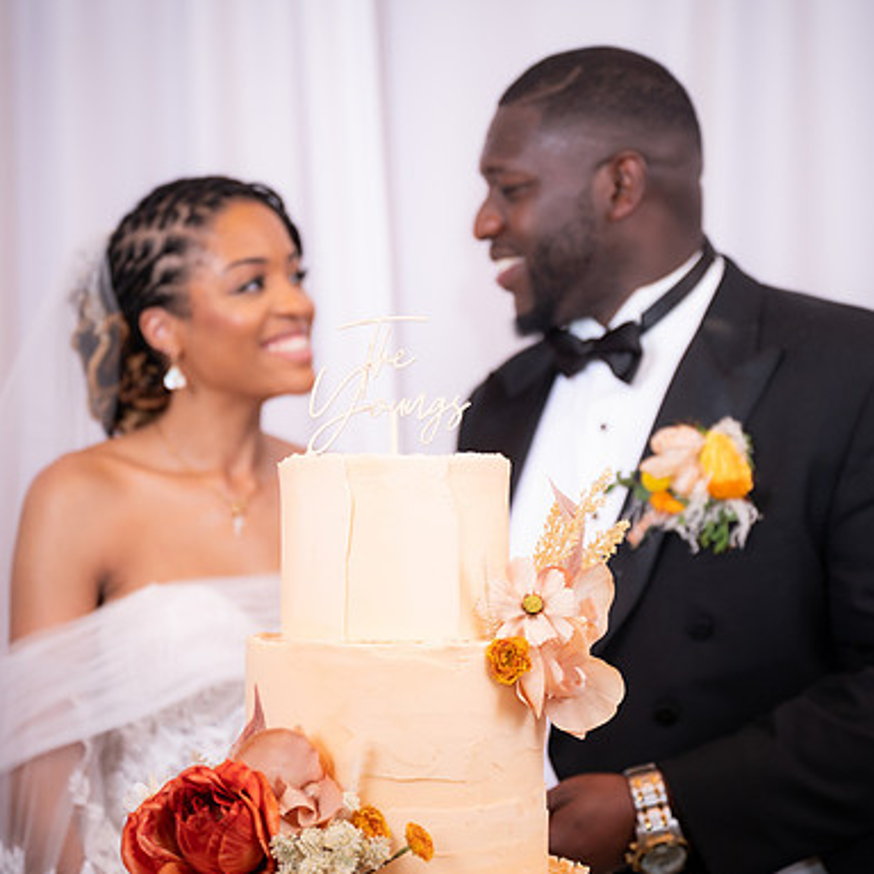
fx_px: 2457
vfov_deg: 20.2
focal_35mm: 86
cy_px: 437
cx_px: 473
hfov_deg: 20.2
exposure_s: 1/250
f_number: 2.8
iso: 640
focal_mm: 67
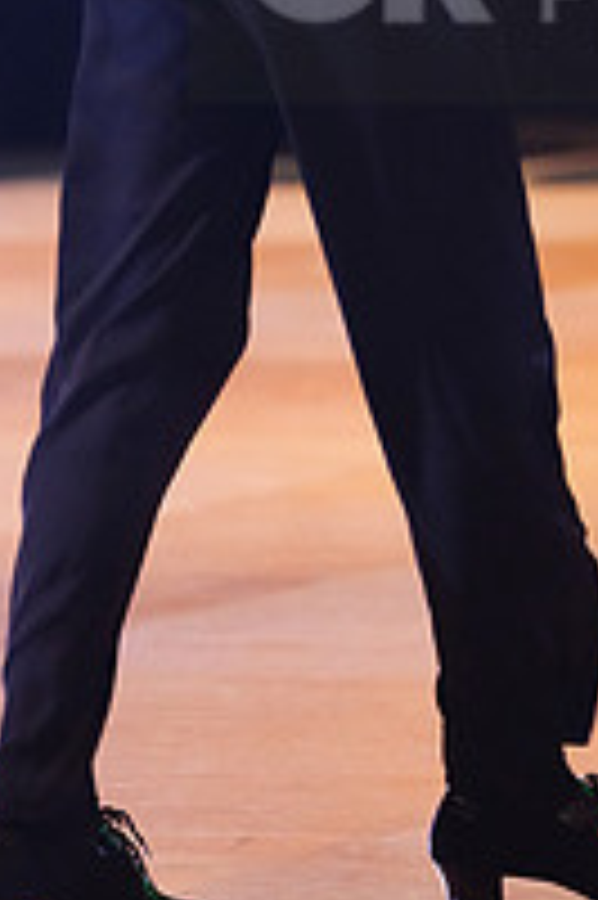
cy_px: -45
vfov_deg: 5.4
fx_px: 9484
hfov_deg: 3.6
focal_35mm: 380
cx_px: 812
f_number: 2.8
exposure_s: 1/320
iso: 5000
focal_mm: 131
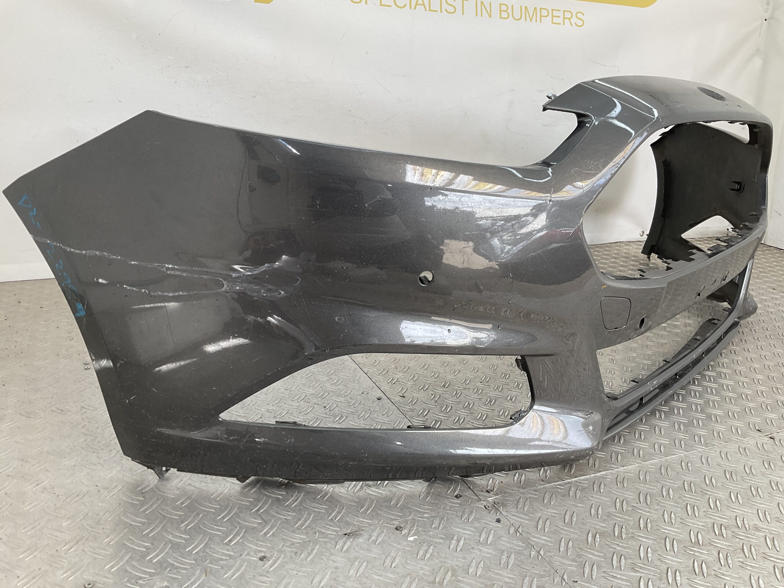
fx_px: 657
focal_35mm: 29
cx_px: 392
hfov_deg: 61.7
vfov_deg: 48.2
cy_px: 294
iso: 16
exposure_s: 1/144
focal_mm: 3
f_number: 1.8
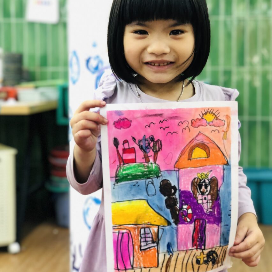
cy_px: 112
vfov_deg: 24.0
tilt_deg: -2.6
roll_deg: -0.7
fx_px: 640
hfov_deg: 24.0
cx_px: 144
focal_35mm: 72
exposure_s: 1/50
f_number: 2.4
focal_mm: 6
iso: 64
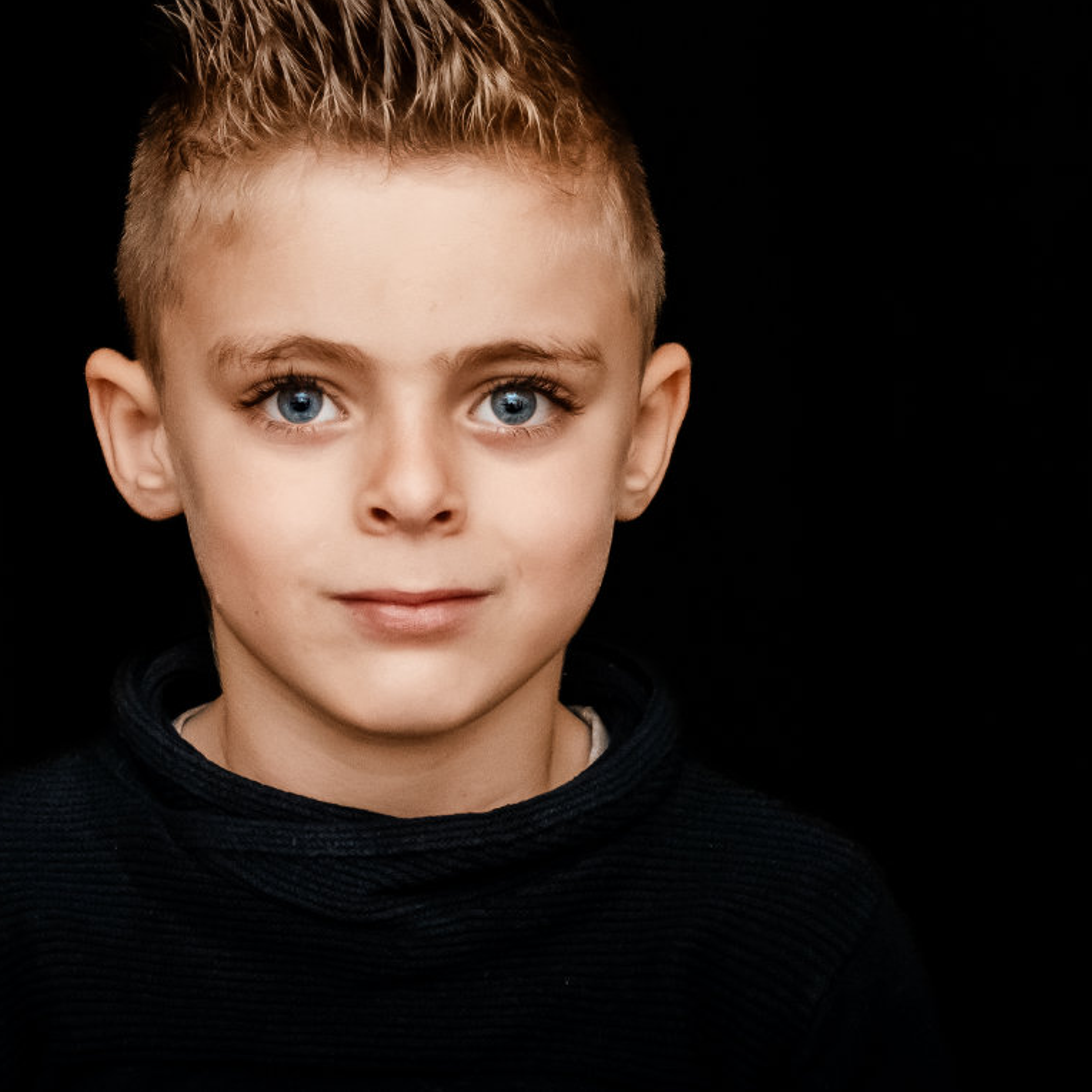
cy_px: 433
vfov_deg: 12.9
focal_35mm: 135
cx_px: 383
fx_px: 4818
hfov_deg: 12.9
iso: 3200
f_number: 8
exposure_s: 1/60
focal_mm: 50
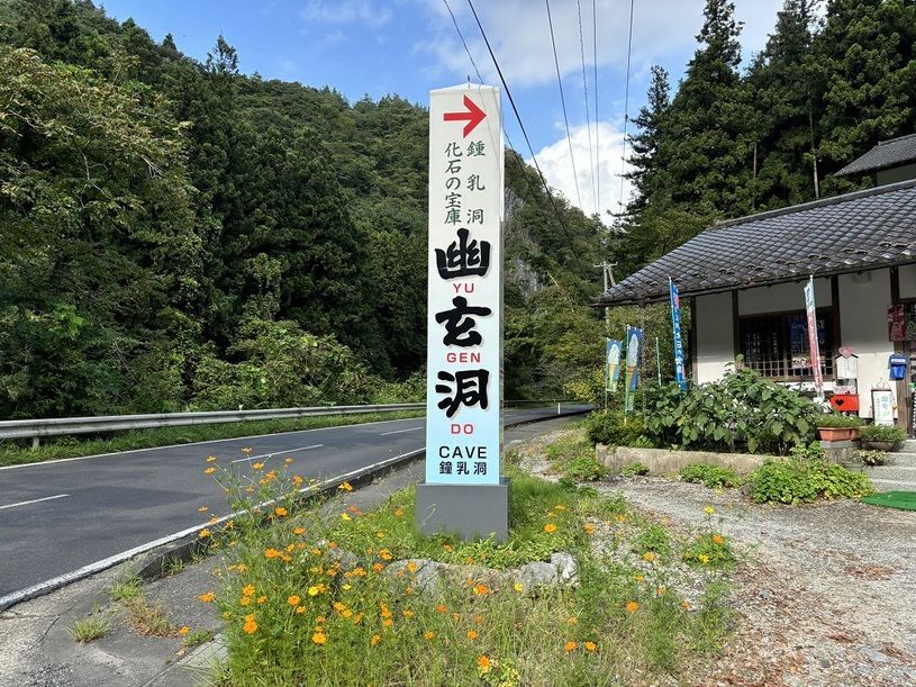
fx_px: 688
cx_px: 458
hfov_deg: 67.3
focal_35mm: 26
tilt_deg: +4.5
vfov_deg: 53.1
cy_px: 344
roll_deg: +0.3
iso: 50
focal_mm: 5.96
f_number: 1.6
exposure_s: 1/961
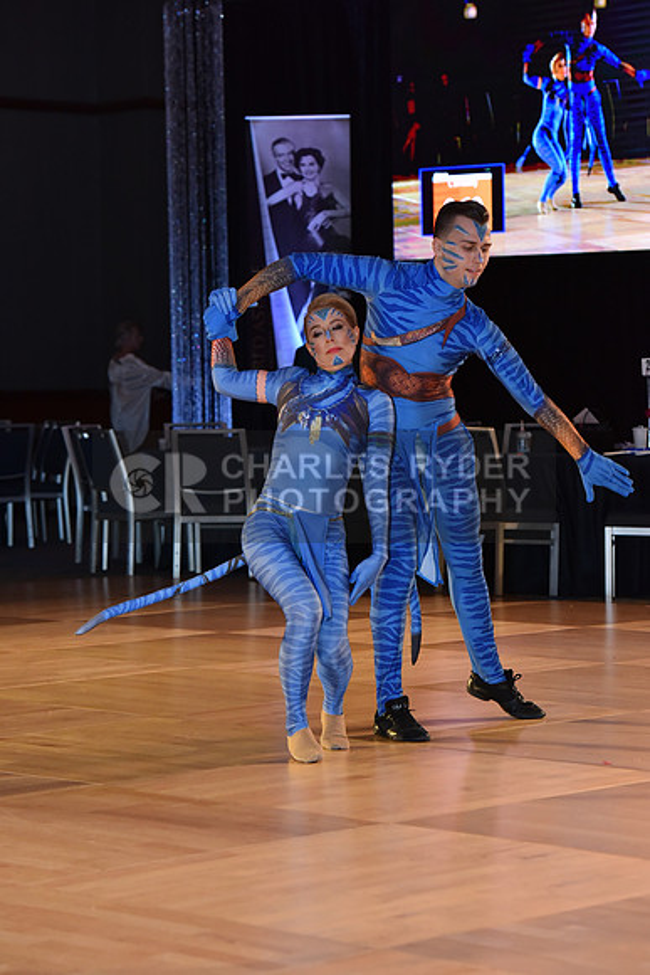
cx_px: 325
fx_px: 2842
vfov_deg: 19.5
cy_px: 488
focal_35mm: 105
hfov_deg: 13.0
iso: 2000
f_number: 5
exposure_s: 1/250
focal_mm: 105
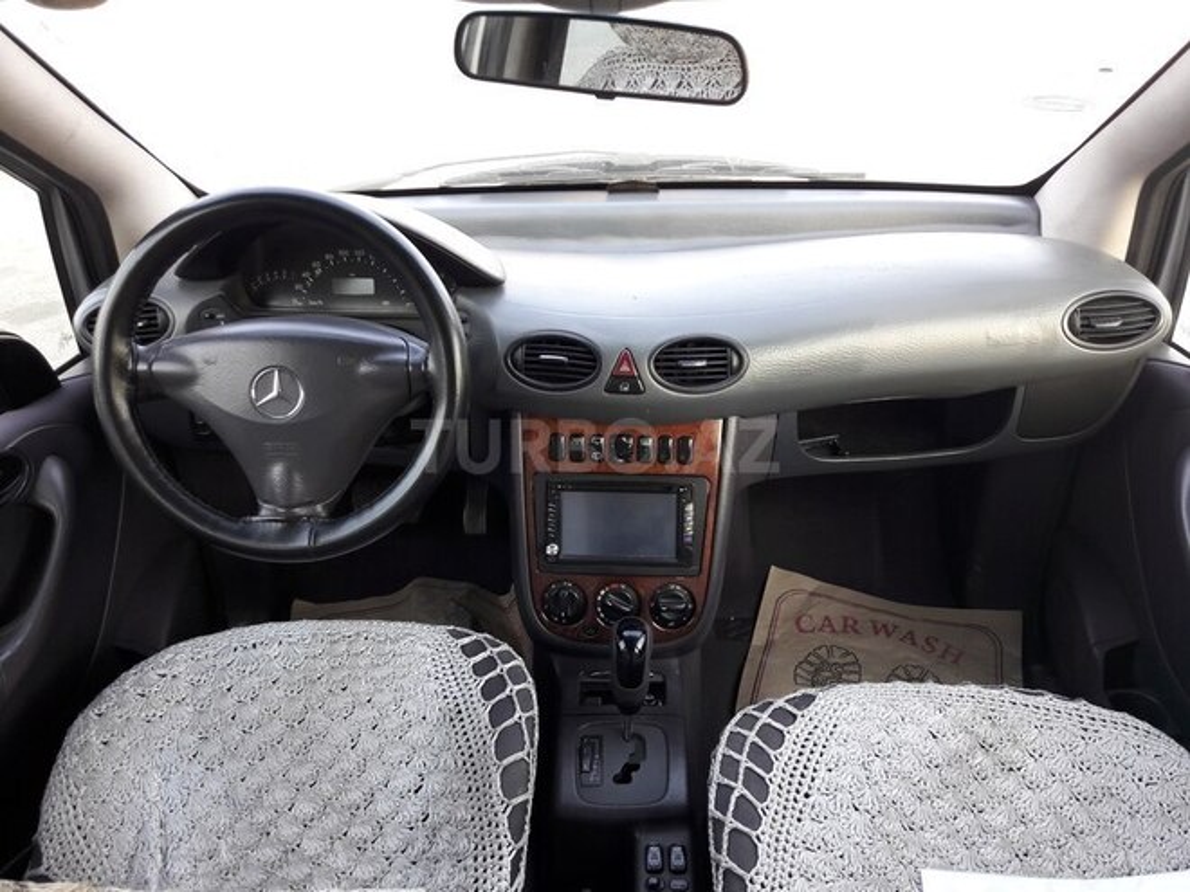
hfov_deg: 63.4
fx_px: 963
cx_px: 595
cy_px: 446
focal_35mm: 28
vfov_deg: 49.7
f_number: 1.9
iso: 40
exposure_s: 1/33
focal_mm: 3.7
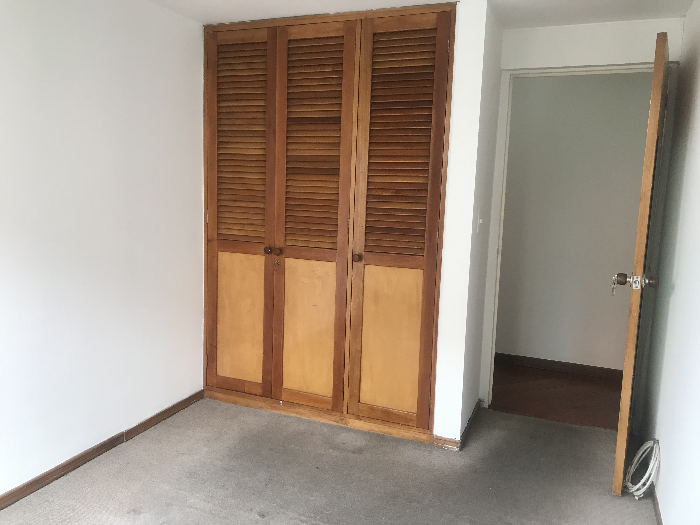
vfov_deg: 49.7
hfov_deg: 63.4
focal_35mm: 28
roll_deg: -1.3
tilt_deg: -6.3
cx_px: 350
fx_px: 566
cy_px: 262
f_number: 1.8
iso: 25
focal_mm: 3.99
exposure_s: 1/40
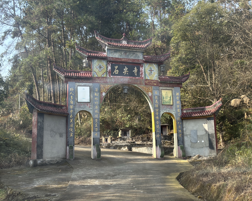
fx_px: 351
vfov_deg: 32.1
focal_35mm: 47
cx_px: 134
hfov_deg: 39.5
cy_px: 100
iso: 50
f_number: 1.6
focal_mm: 5.96
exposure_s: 1/1399
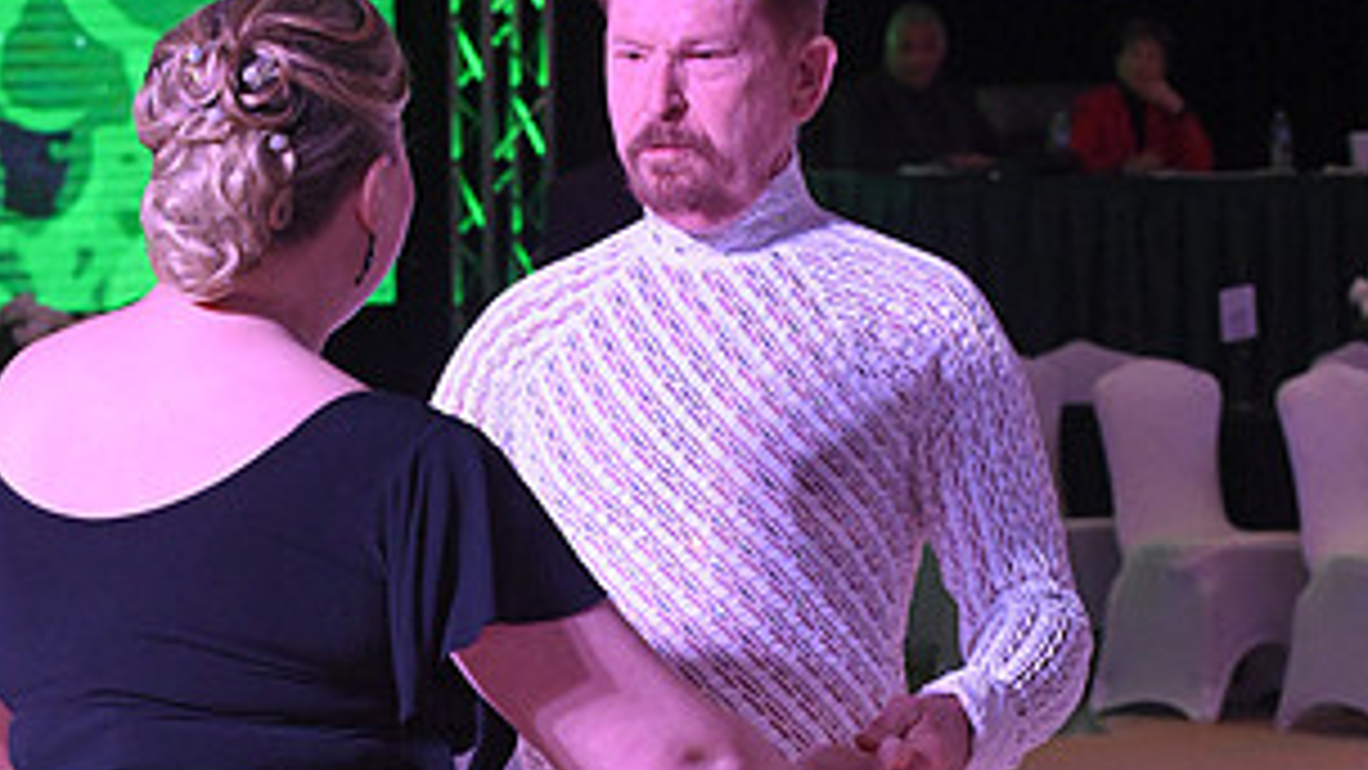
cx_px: 542
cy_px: 986
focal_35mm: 190
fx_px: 6892
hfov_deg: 11.3
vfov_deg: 6.3
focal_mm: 95
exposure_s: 1/250
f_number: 11
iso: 5000
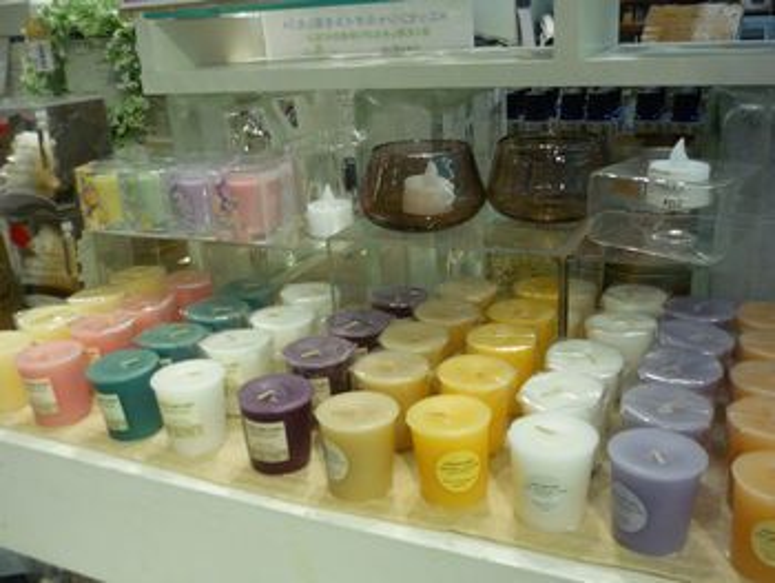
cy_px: 292
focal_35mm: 33
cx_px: 388
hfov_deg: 55.3
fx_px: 739
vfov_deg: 43.0
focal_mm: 5.5
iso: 250
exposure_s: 1/30
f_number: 2.8
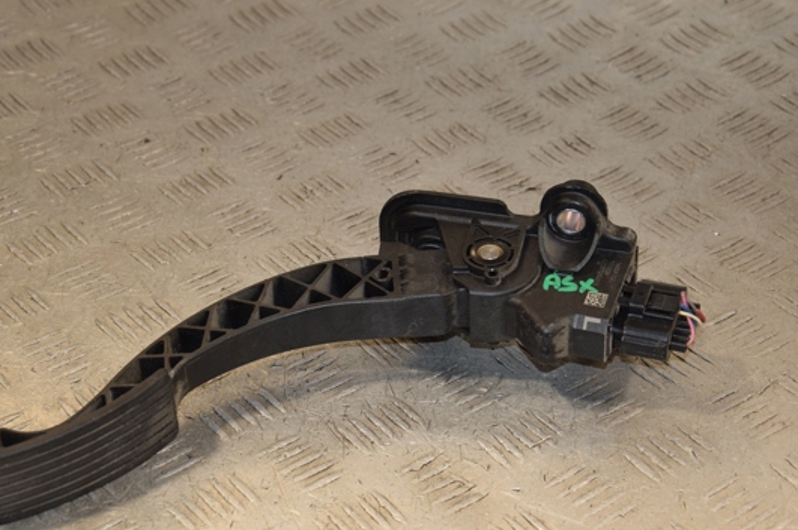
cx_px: 376
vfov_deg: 14.5
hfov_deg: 21.7
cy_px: 276
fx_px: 2082
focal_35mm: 94
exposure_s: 1/200
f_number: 6.3
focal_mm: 52
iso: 800
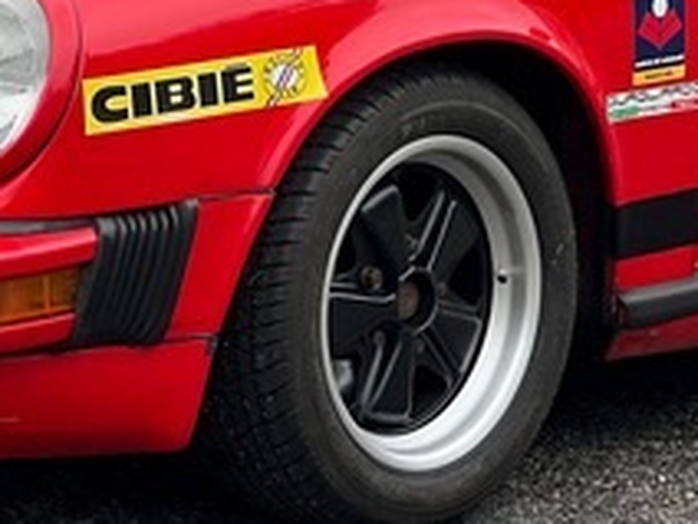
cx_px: 408
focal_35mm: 291
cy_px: -96
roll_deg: -0.6
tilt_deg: -6.7
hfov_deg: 6.8
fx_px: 5868
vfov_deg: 5.1
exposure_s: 1/121
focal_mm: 9
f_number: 2.8
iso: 25
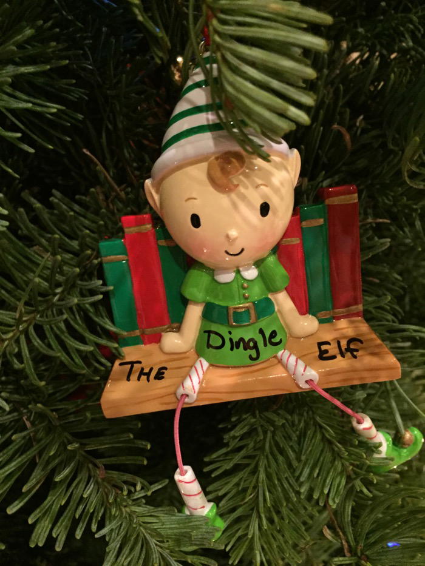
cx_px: 212
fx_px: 475
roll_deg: +0.0
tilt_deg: -20.6
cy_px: 283
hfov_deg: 48.2
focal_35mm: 29
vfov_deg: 61.7
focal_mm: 4.15
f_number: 2.2
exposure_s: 1/15
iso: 320
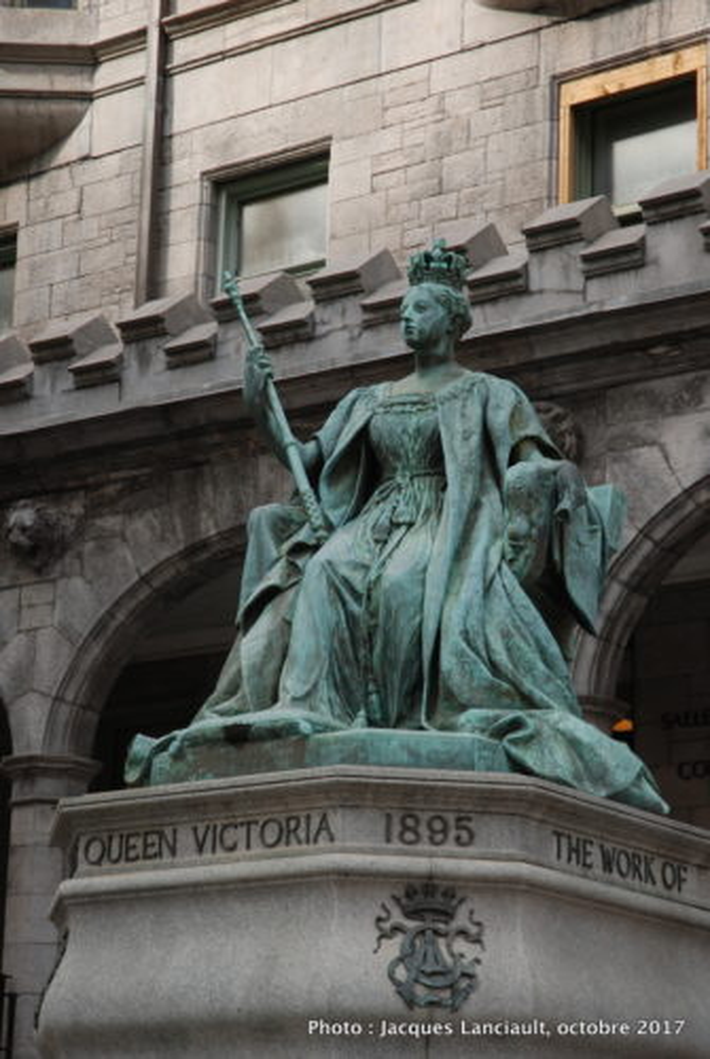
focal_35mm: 90
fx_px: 2653
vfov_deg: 22.6
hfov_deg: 15.2
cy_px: 530
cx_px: 355
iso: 250
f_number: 4.5
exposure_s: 1/250
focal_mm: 60
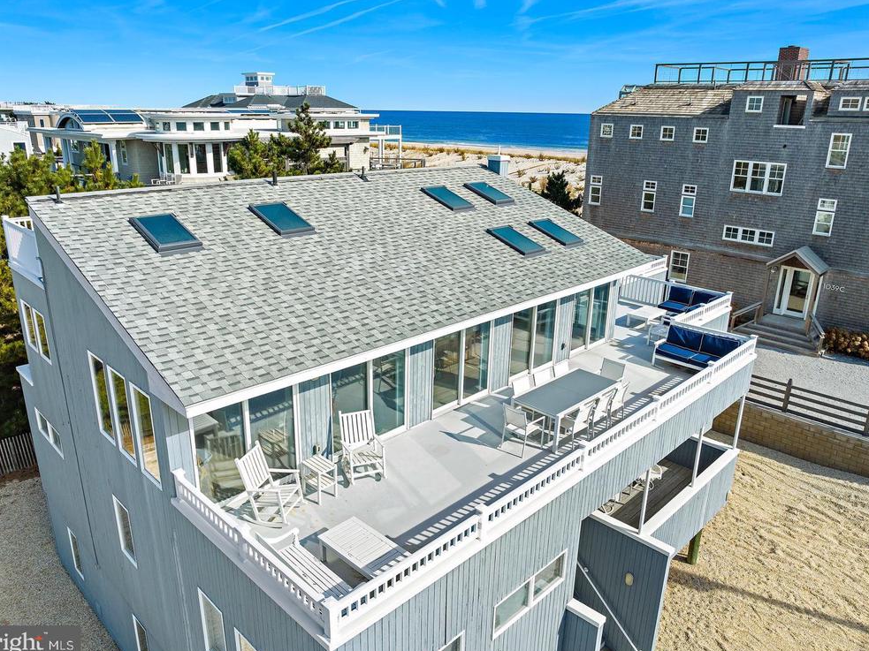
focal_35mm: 25
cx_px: 423
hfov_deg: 69.4
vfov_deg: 54.9
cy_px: 323
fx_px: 628
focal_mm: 12.29
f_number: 5.6
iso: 100
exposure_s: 1/80
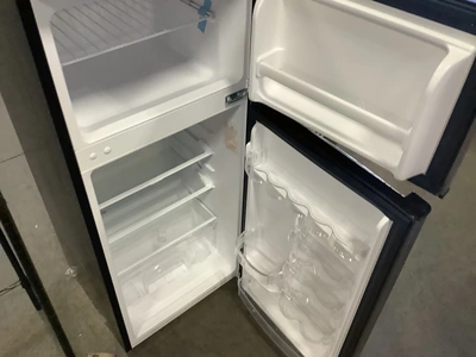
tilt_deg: -49.1
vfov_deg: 45.4
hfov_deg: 58.4
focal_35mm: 31
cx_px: 238
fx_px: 426
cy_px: 178
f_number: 2.4
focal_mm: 3.3
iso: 320
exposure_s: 1/60
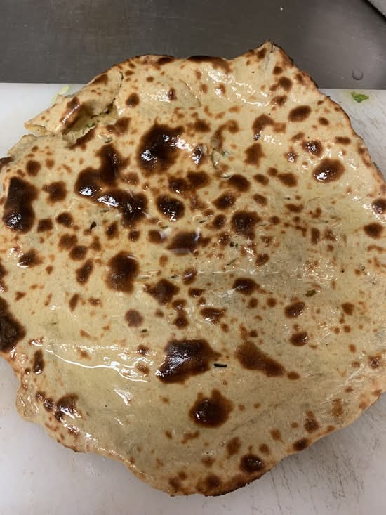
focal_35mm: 26
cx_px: 193
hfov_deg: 53.1
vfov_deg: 67.3
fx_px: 386
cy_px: 258
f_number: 1.8
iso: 160
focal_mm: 4.25
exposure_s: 1/60
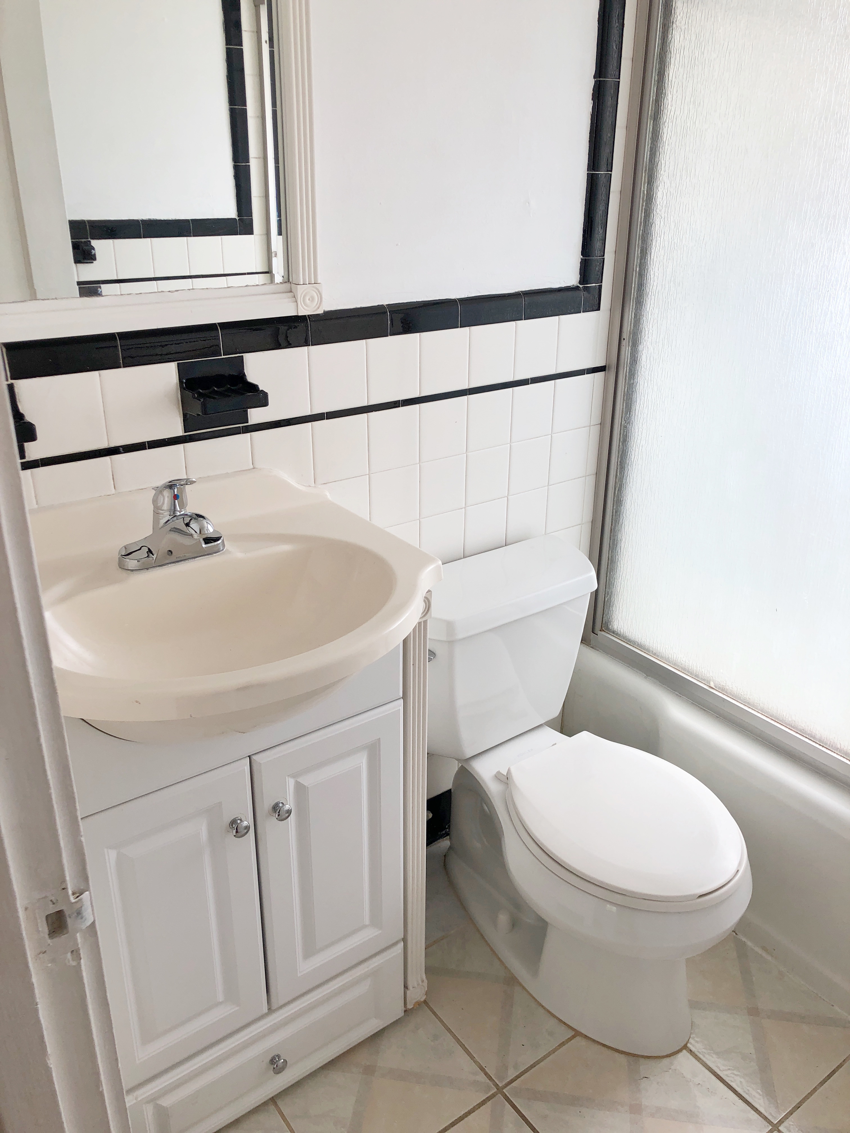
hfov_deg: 49.7
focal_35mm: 28
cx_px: 425
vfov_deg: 63.4
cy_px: 566
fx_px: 917
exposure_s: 1/120
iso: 32
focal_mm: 3.99
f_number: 1.8
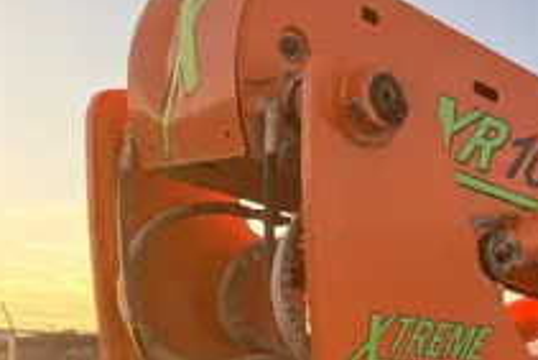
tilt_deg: -3.8
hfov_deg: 23.7
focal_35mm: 76
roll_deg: -2.6
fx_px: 1137
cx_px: 686
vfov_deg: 17.0
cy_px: 461
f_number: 1.8
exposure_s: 1/195
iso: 32
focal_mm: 3.99
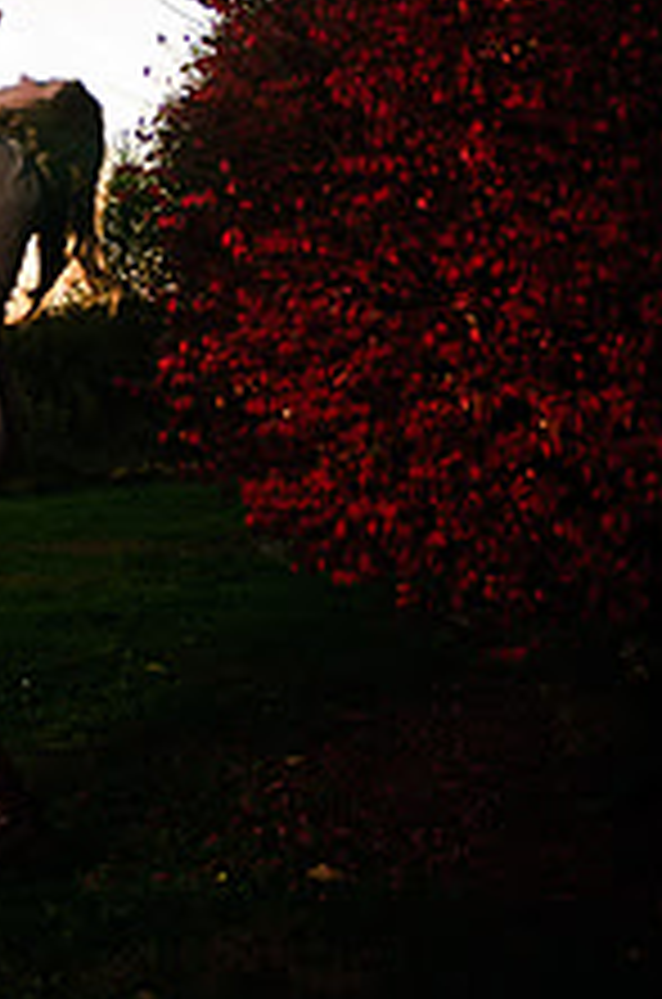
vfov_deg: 26.9
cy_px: 112
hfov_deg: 18.3
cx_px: 61
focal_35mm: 73
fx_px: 2023
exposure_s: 1/400
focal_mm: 24
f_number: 2.8
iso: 200
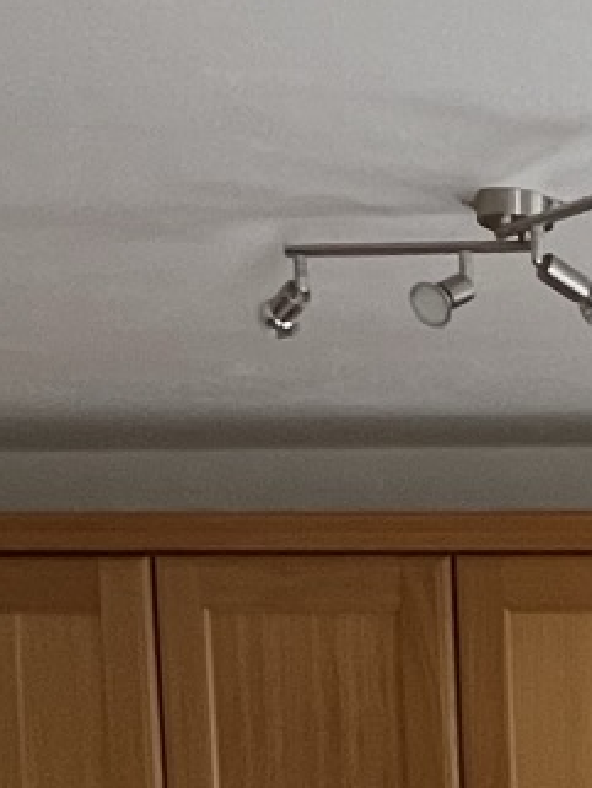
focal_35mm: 83
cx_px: 1169
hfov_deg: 14.8
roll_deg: -0.3
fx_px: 1891
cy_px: 1146
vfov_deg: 20.5
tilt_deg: -8.0
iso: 250
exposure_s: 1/95
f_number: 1.8
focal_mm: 1.57
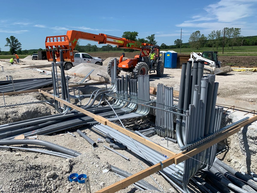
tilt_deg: -12.2
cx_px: 128
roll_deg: +0.9
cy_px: 96
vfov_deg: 53.1
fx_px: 193
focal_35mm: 26
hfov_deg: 67.3
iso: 25
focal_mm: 4.25
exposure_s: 1/3788
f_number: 1.8
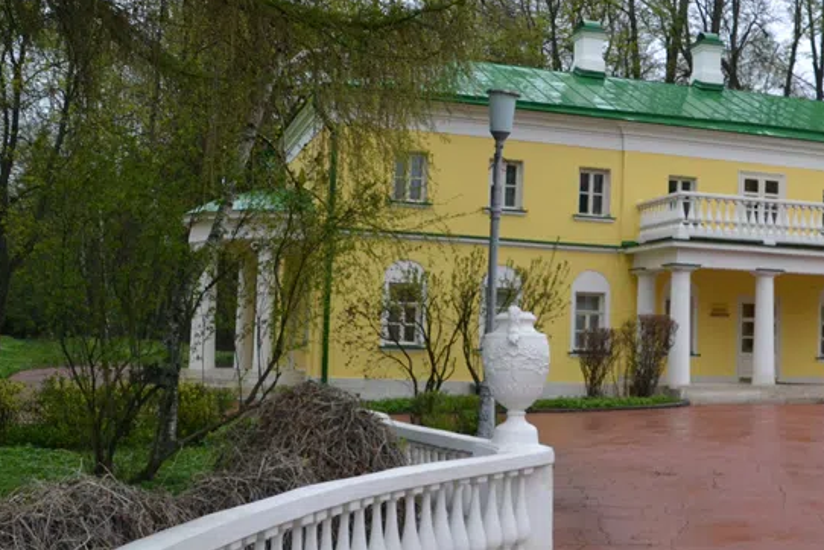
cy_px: 195
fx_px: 1168
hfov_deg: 37.3
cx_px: 677
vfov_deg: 26.4
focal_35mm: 51
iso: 1600
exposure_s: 1/320
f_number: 9
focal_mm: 18
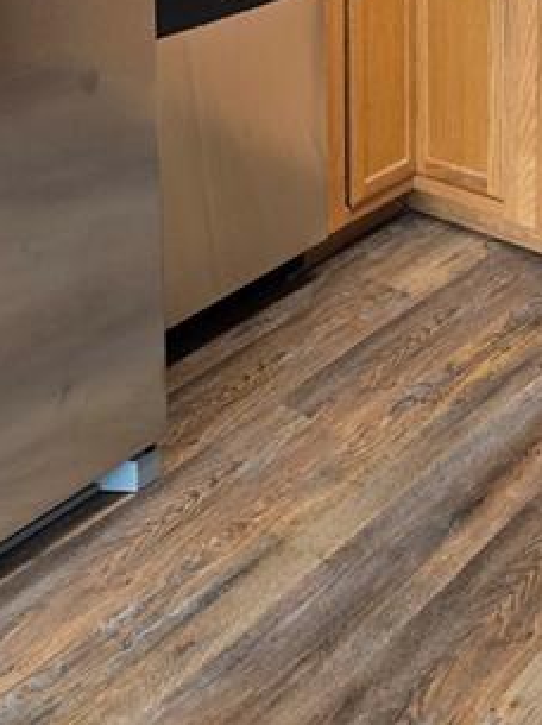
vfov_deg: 29.4
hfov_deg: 25.2
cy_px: -109
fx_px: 1213
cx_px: 297
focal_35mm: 58
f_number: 1.8
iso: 125
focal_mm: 5.4
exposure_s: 1/54.3
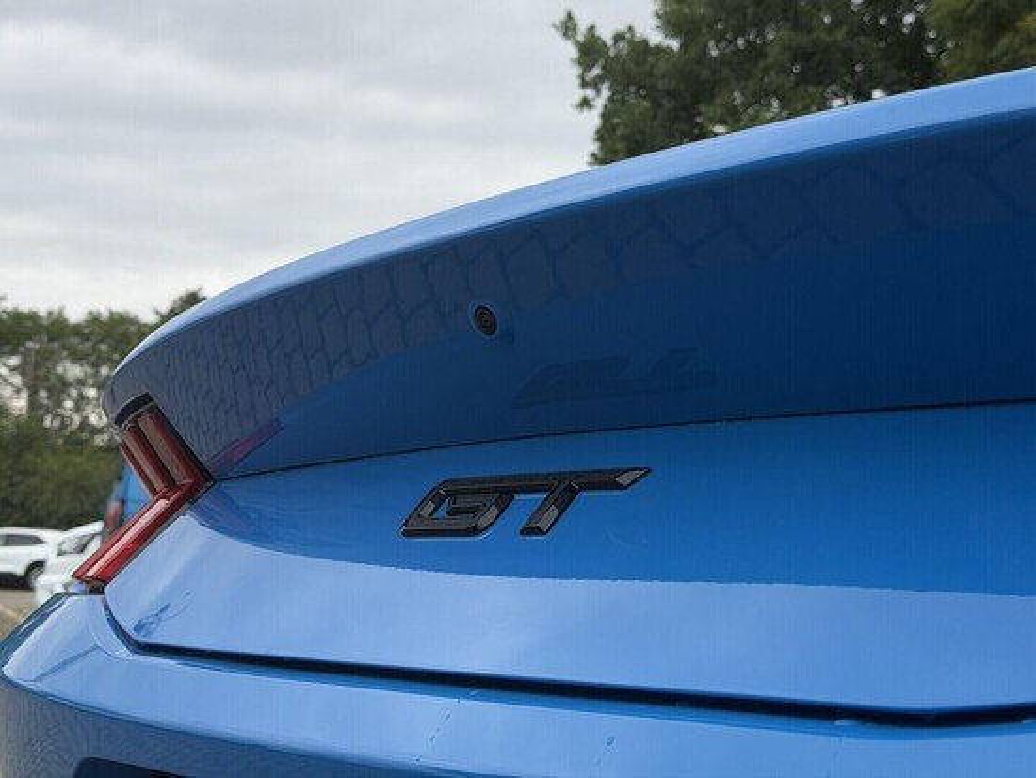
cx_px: 518
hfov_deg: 39.6
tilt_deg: +6.1
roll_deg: -2.0
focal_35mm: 48
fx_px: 1437
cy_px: 389
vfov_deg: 30.3
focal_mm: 6.76
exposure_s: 1/1678
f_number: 1.78
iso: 64
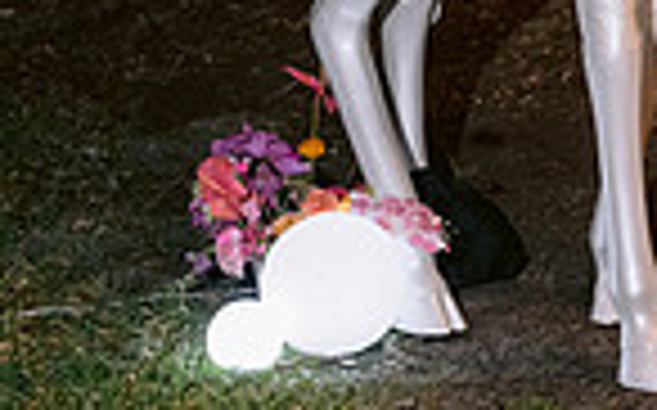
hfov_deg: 13.0
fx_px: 2684
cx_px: 1046
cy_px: -251
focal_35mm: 150
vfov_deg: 8.5
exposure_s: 1/100
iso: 2000
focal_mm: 35
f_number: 2.8
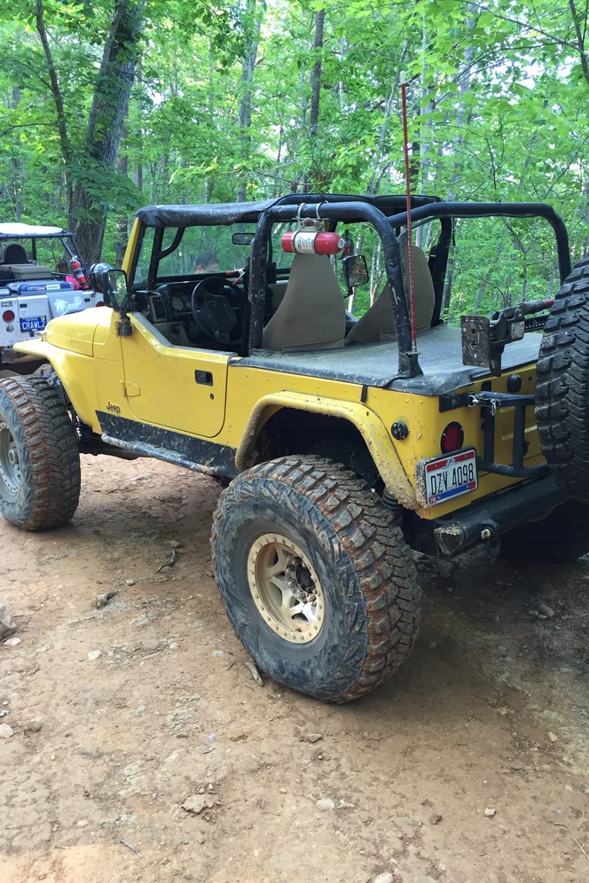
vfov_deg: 60.3
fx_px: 761
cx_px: 315
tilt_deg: -5.4
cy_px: 440
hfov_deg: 42.3
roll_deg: -1.1
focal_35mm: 31
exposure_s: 1/30
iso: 64
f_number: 2.2
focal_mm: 4.15
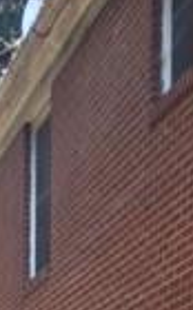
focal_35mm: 141
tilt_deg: -5.0
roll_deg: +1.1
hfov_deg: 9.0
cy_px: 647
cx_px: -124
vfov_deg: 12.7
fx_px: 1192
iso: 25
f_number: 2.2
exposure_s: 1/120
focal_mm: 4.15
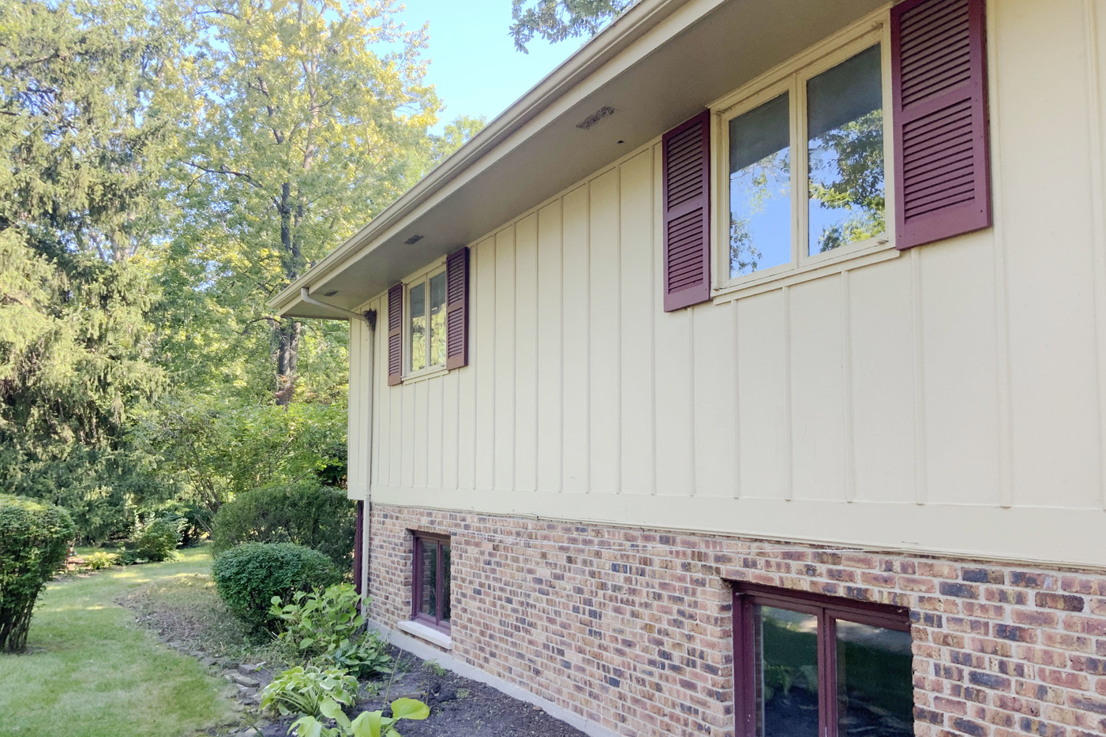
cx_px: 552
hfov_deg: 60.3
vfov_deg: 42.2
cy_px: 417
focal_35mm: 31
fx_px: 952
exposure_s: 1/122
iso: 25
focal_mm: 3
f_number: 1.8
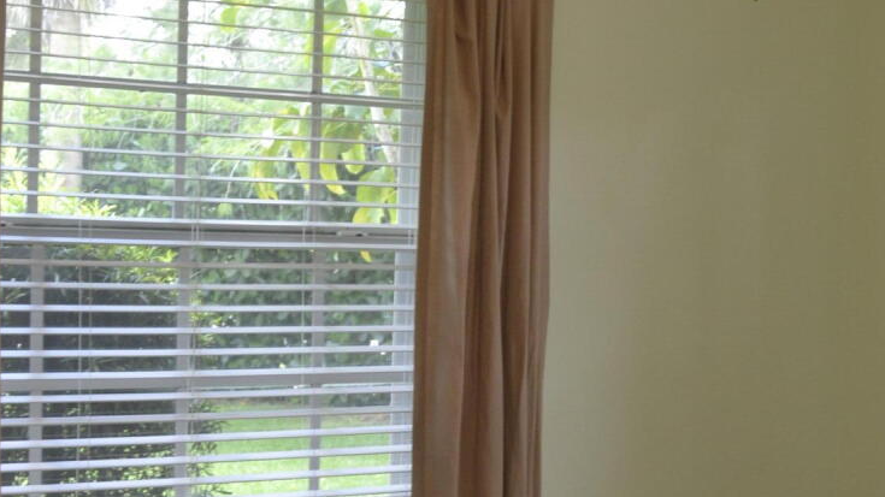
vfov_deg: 15.6
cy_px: 326
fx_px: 1806
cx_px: 657
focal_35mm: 77
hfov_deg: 27.2
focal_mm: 18
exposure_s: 1/80
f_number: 4
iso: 400
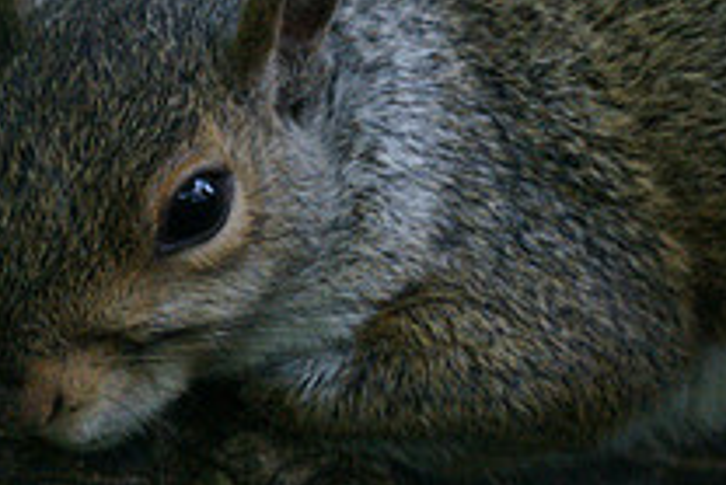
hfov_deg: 1.0
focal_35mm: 2094
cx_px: 468
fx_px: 42257
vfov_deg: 0.7
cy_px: 138
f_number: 8
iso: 1600
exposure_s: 1/250
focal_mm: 500
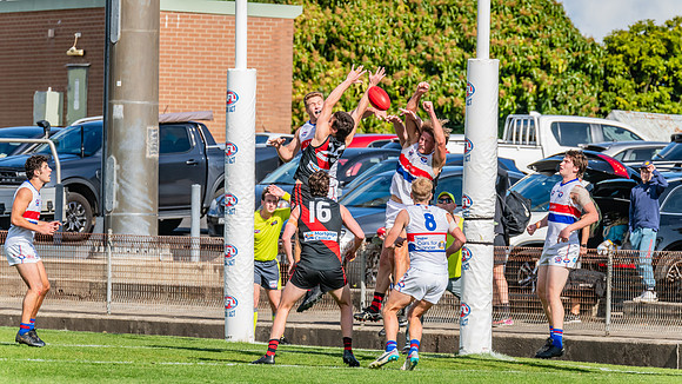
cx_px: 347
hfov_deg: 5.6
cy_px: 156
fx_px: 7033
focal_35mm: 389
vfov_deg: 3.1
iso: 800
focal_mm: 360
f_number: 10
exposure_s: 1/1600
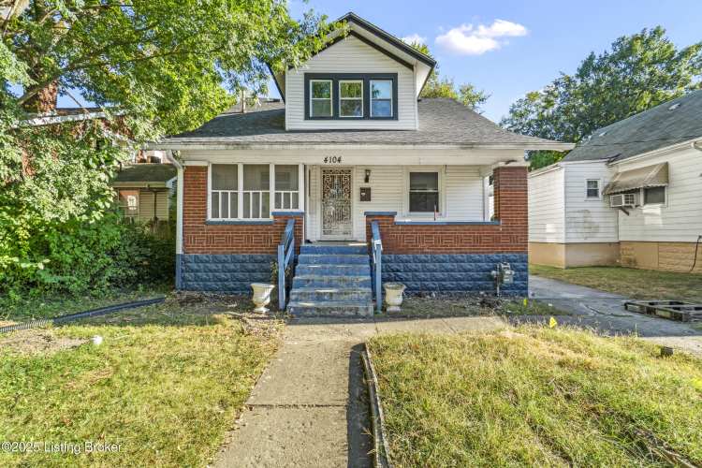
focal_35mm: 16
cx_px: 351
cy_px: 234
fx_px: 322
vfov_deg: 72.1
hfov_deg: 95.0
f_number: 8
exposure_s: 1/320
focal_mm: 11
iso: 400
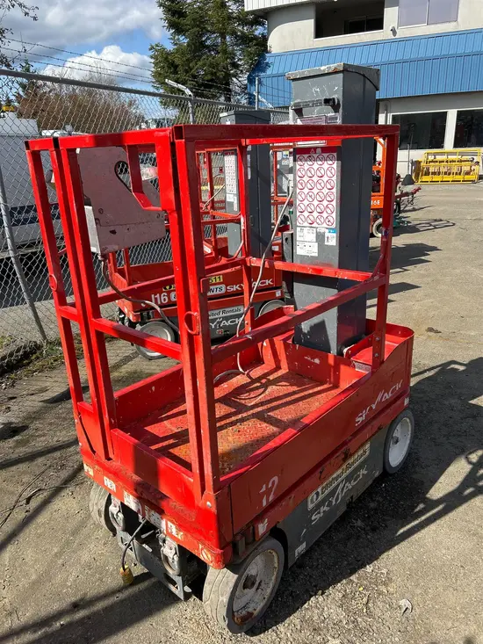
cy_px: 322
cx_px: 242
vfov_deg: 67.3
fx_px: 484
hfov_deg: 53.1
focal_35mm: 26
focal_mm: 5.7
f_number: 1.5
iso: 50
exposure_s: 1/2513
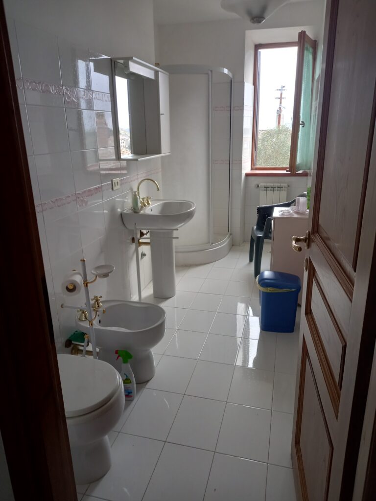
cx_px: 188
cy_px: 250
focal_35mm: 25
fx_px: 362
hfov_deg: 54.9
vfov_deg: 69.4
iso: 80
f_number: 2
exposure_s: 1/50
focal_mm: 4.6
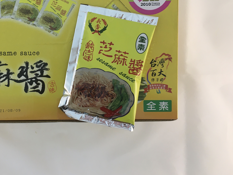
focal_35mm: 44
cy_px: 52
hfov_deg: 41.7
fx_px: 296
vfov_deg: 32.5
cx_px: 58
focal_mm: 4.15
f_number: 2.2
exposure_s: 1/33
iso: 32
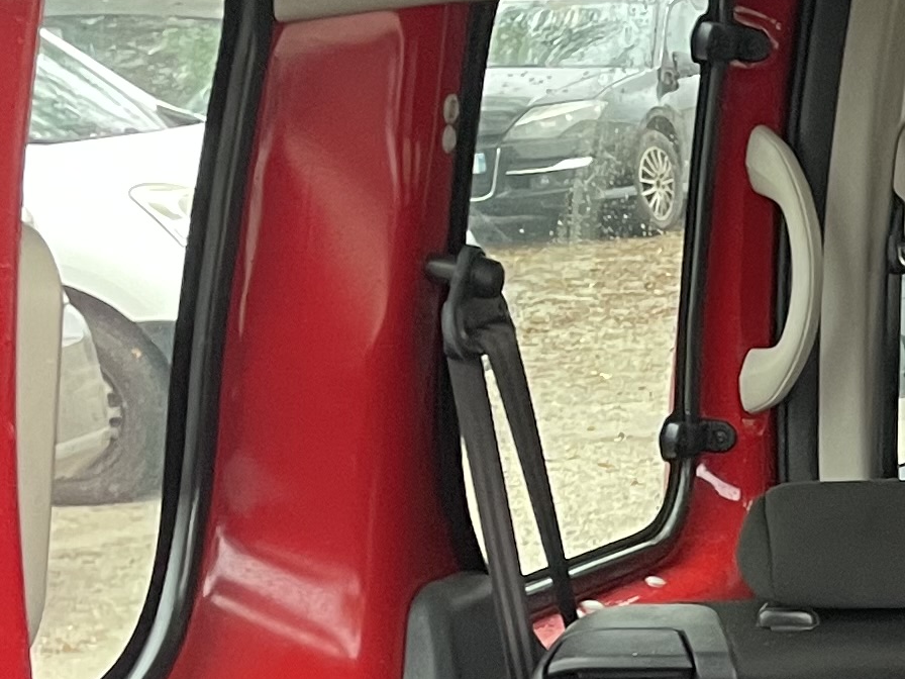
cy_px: 983
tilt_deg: -17.7
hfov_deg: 14.8
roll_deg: +1.7
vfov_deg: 12.1
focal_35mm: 117
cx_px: 1600
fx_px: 3059
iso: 160
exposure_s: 1/60
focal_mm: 4.2
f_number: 1.6
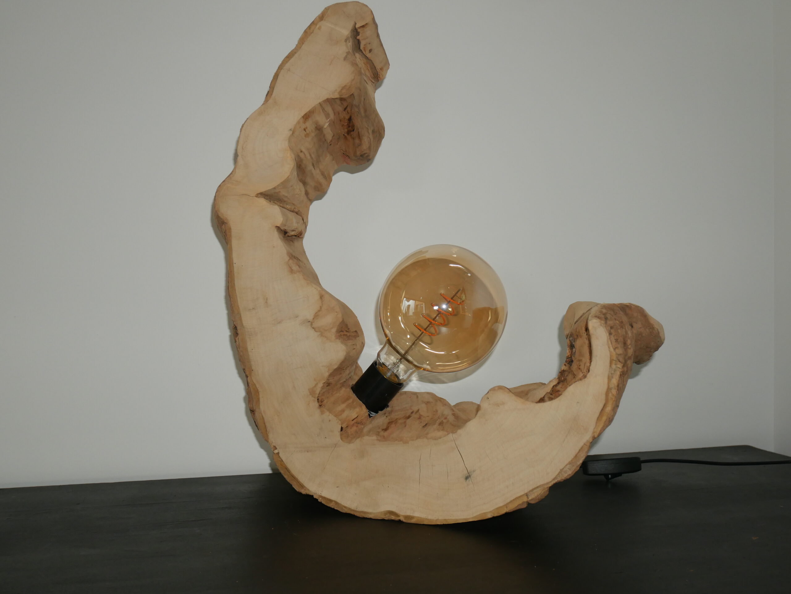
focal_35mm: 38
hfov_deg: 49.0
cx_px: 396
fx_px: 869
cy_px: 297
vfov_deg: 37.7
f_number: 4.3
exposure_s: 1/60
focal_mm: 19
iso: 500
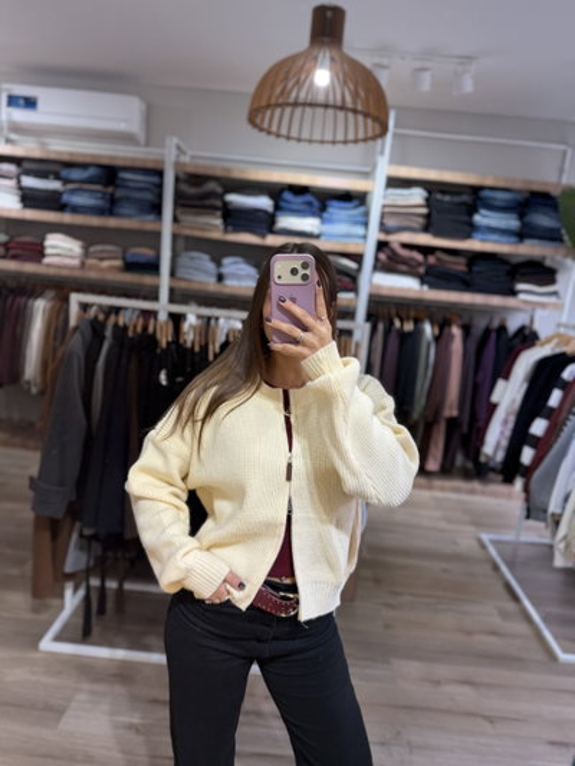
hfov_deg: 56.8
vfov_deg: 71.6
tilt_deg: -11.7
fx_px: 531
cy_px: 383
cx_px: 288
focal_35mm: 24
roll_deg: -7.3
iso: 80
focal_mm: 6.76
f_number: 1.78
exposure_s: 1/100
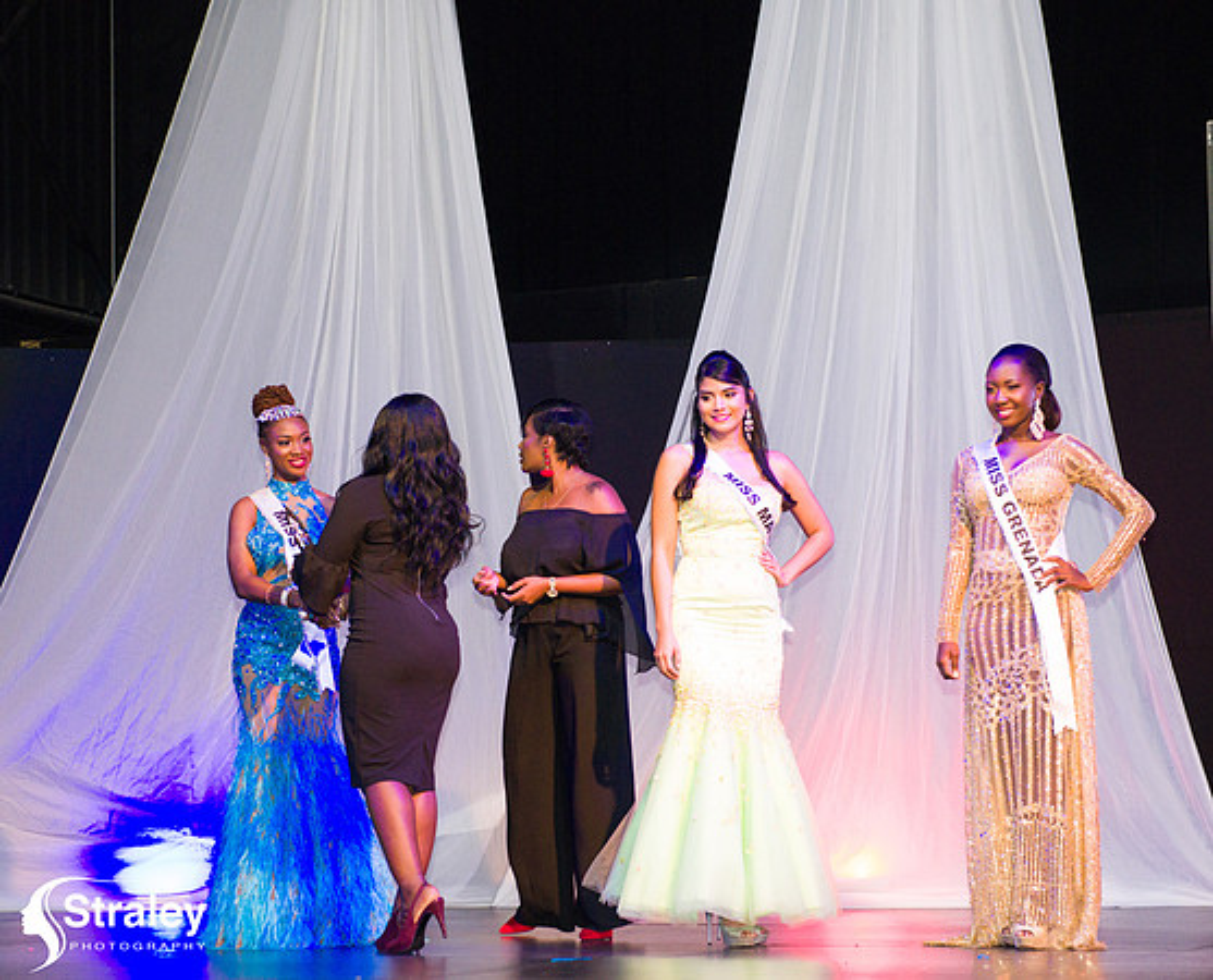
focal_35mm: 93
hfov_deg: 20.4
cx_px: 433
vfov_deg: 16.6
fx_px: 3363
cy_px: 576
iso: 4000
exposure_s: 1/160
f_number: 5
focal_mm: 70
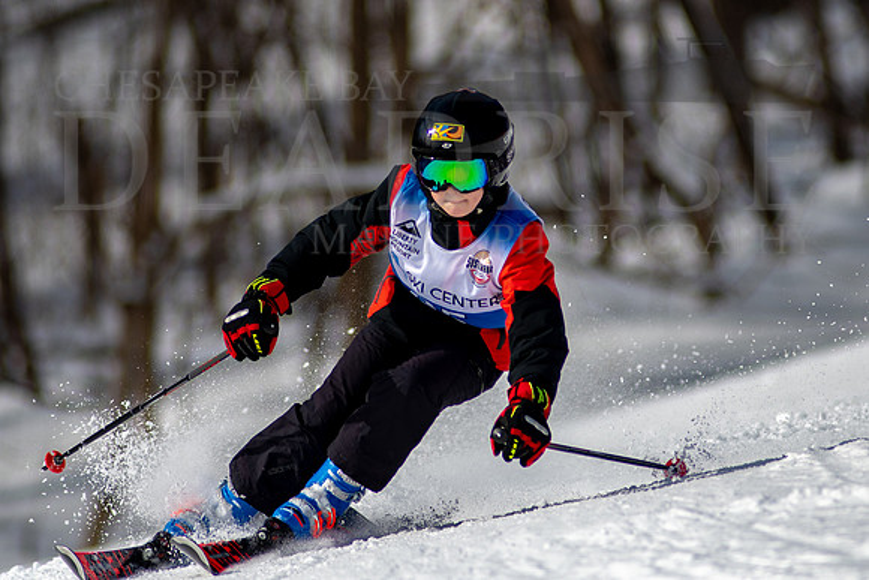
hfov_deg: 3.5
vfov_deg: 2.4
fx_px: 14100
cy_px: 204
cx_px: 503
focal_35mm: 584
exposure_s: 1/6400
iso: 100
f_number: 2.8
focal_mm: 300
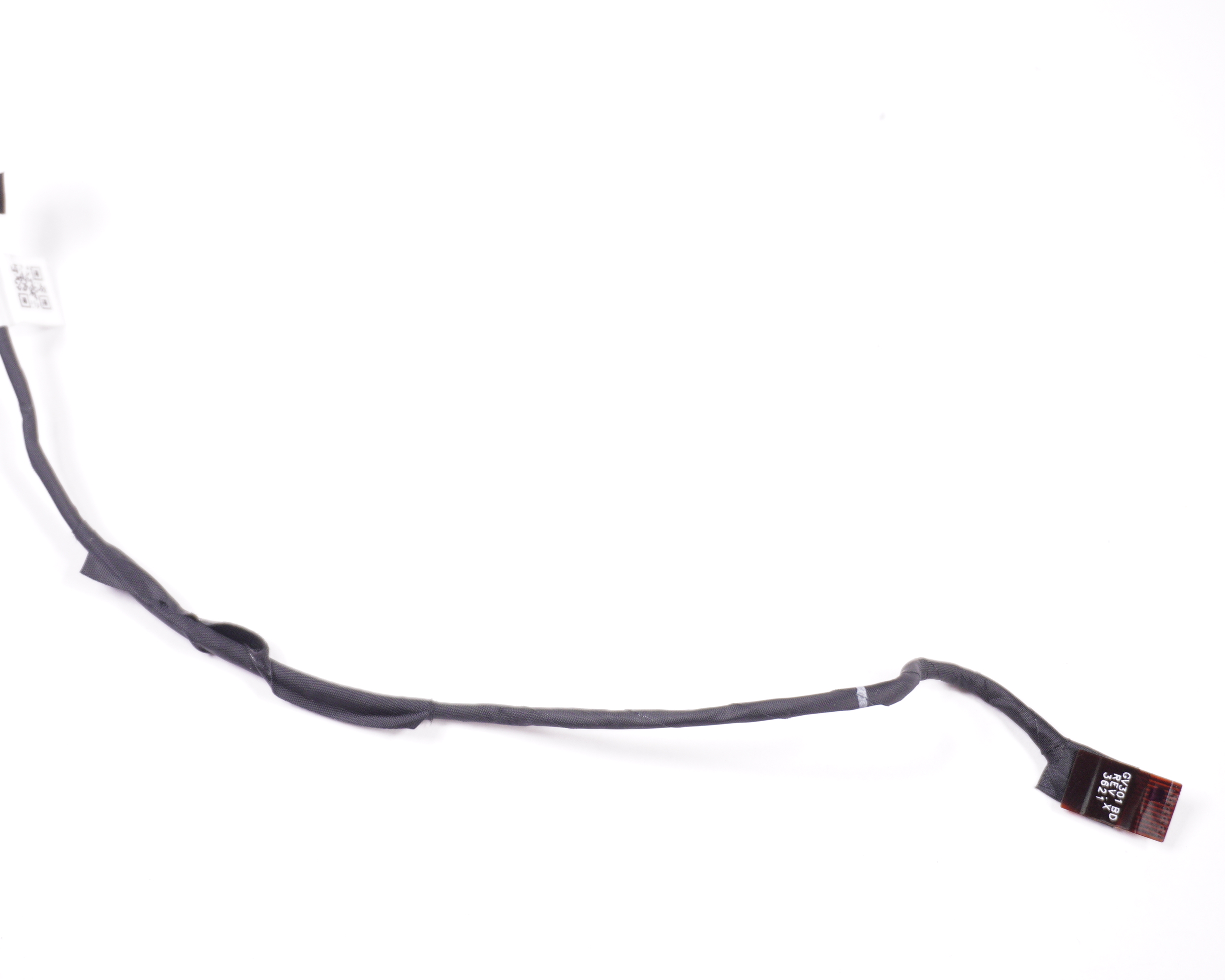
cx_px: 488
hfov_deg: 27.8
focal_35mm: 68
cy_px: 488
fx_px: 2465
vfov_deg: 22.5
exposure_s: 1/250
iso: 1000
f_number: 5.6
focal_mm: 40
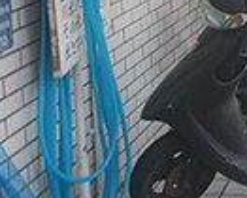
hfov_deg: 16.6
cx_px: 353
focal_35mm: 107
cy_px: -87
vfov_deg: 13.7
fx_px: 783
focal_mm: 4.3
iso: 140
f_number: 2.8
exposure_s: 1/30
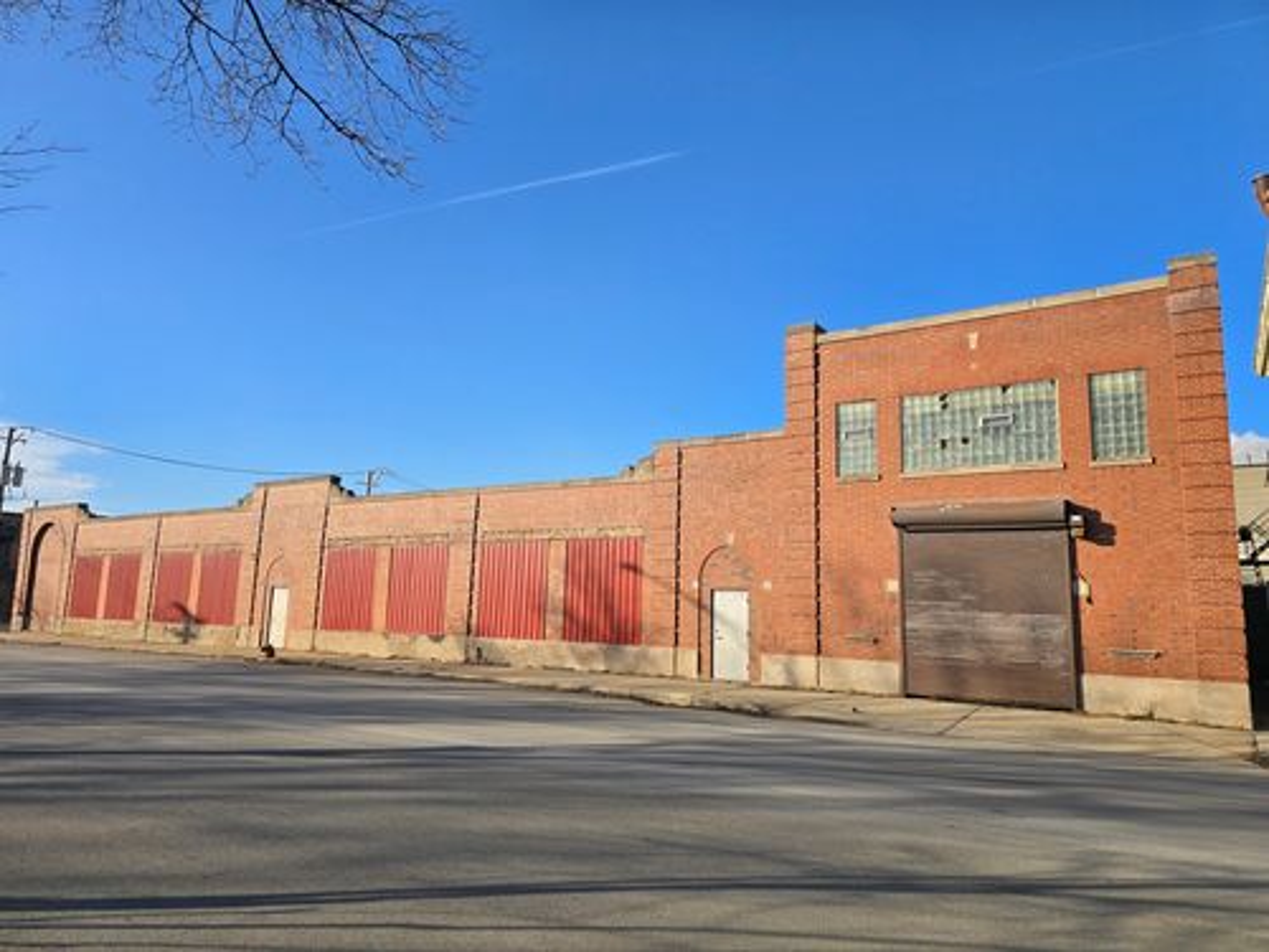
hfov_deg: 73.9
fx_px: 843
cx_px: 634
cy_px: 476
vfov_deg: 58.9
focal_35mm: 23
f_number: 1.7
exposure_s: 1/596
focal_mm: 6.3
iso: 12
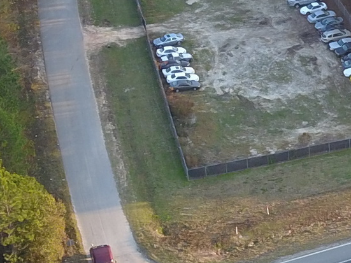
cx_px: 605
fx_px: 1470
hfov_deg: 12.6
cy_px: 223
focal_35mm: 145
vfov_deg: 10.2
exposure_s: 1/116
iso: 100
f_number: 2.2
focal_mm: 4.73
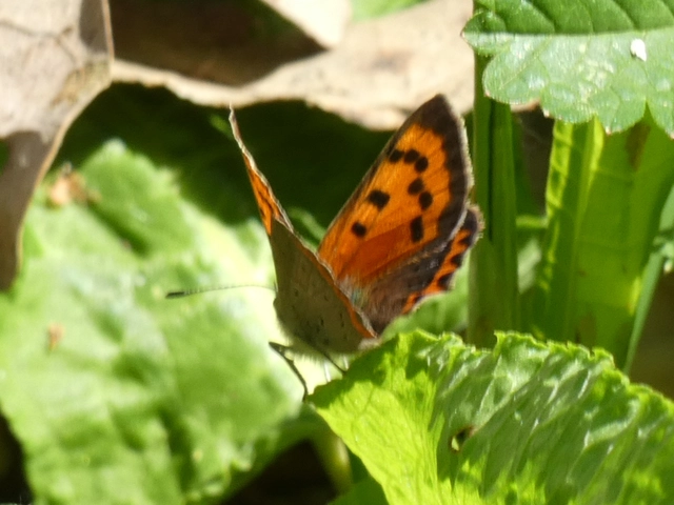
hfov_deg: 5.5
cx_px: 337
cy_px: 252
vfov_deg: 4.1
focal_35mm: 362
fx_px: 7048
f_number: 5.6
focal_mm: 64.9
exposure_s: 1/80
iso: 100
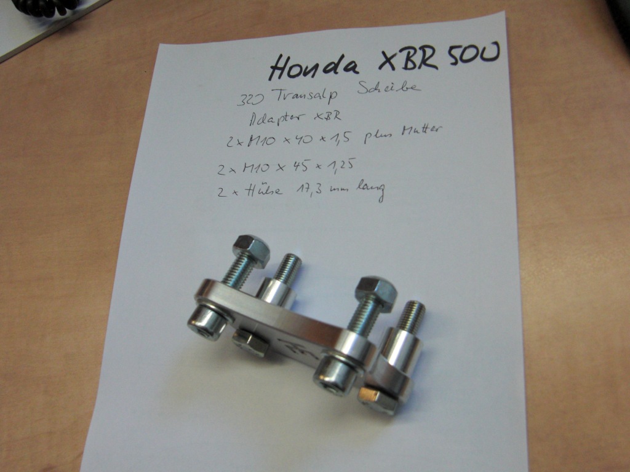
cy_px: 236
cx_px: 315
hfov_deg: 55.4
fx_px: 601
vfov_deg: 42.9
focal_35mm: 33
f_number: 2.7
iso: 200
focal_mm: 5.8
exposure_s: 1/60
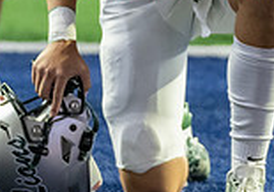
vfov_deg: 2.0
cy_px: -65
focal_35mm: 704
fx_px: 5450
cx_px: 214
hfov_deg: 2.9
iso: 3200
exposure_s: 1/320
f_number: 2.8
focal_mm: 162
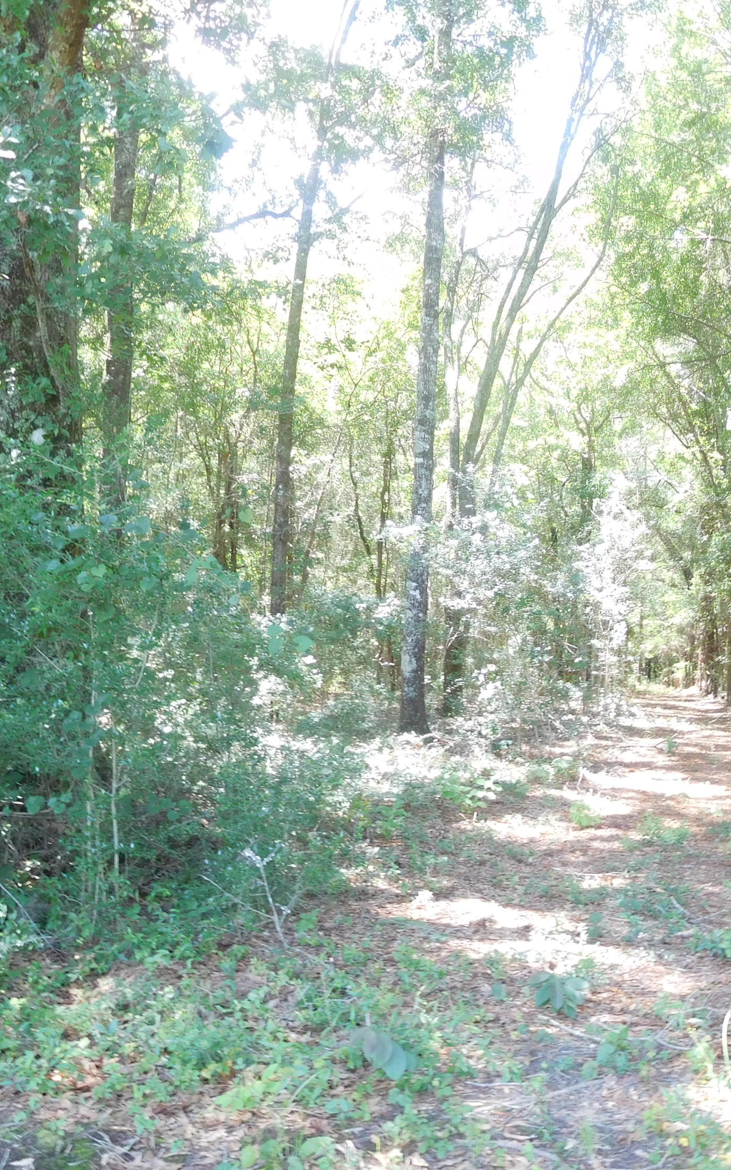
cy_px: 588
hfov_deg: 34.6
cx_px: 549
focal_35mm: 36
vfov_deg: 54.0
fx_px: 1148
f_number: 3.4
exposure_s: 1/40
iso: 125
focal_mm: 4.5
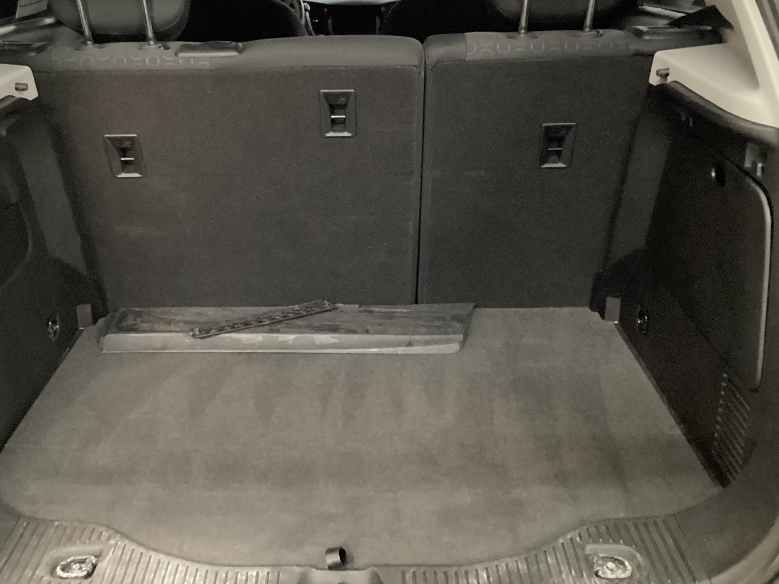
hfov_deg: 47.7
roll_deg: +0.4
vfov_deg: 36.7
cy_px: 232
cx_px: 329
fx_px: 878
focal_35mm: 39
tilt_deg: -22.5
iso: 800
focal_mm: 3.3
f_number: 2.4
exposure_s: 1/15
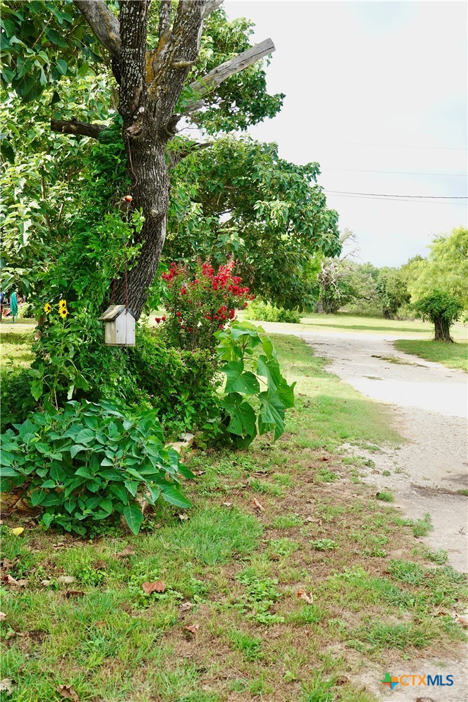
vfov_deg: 48.5
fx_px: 780
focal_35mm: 40
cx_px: 234
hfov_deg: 33.4
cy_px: 351
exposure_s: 1/250
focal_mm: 14.65
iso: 100
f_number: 3.5
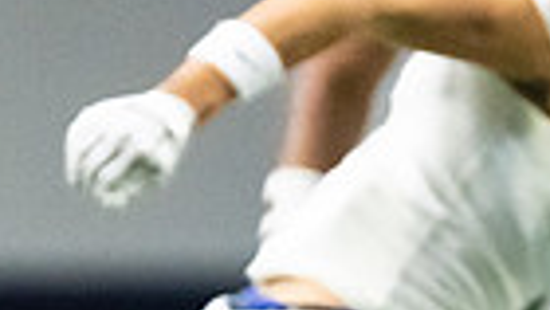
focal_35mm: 1325
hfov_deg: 1.6
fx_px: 19338
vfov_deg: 0.9
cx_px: -347
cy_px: 440
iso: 4000
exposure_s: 1/1250
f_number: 2.8
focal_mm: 200
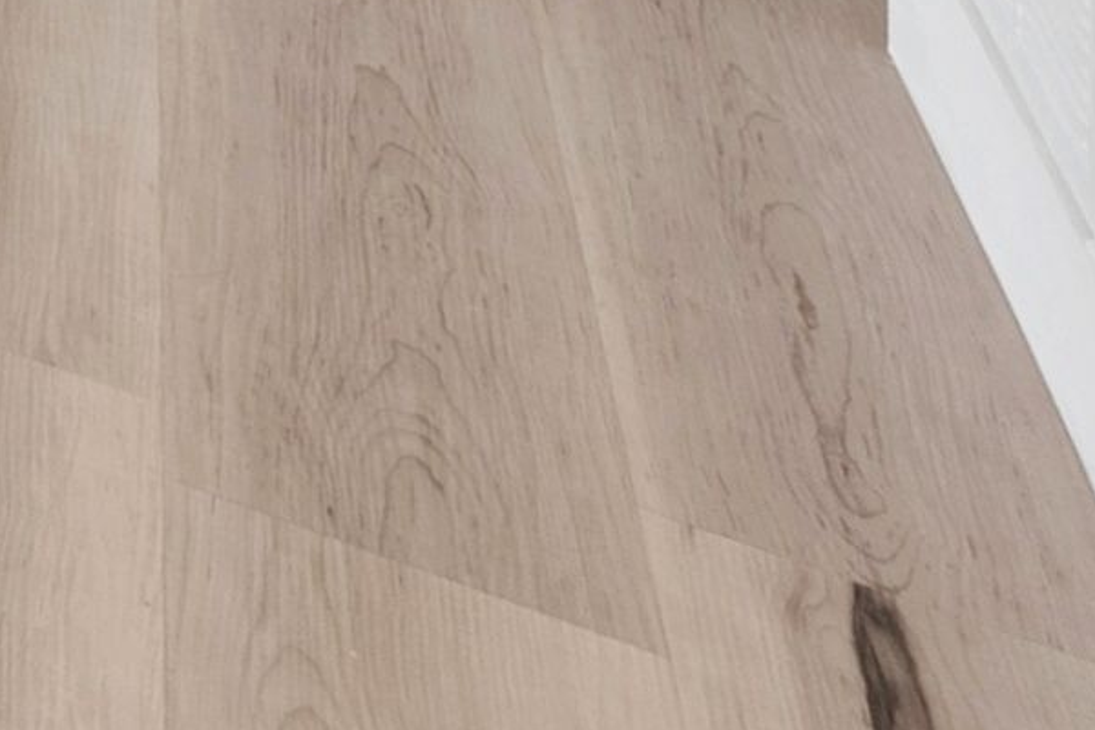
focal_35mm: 99
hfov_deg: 9.9
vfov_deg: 9.4
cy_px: -1732
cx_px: -2623
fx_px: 3011
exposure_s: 1/60
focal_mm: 14
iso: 500
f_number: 9
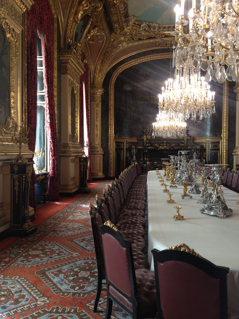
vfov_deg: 52.6
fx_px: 322
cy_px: 160
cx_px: 120
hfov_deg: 40.7
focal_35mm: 35
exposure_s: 1/20
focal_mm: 4.28
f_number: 2.4
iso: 80
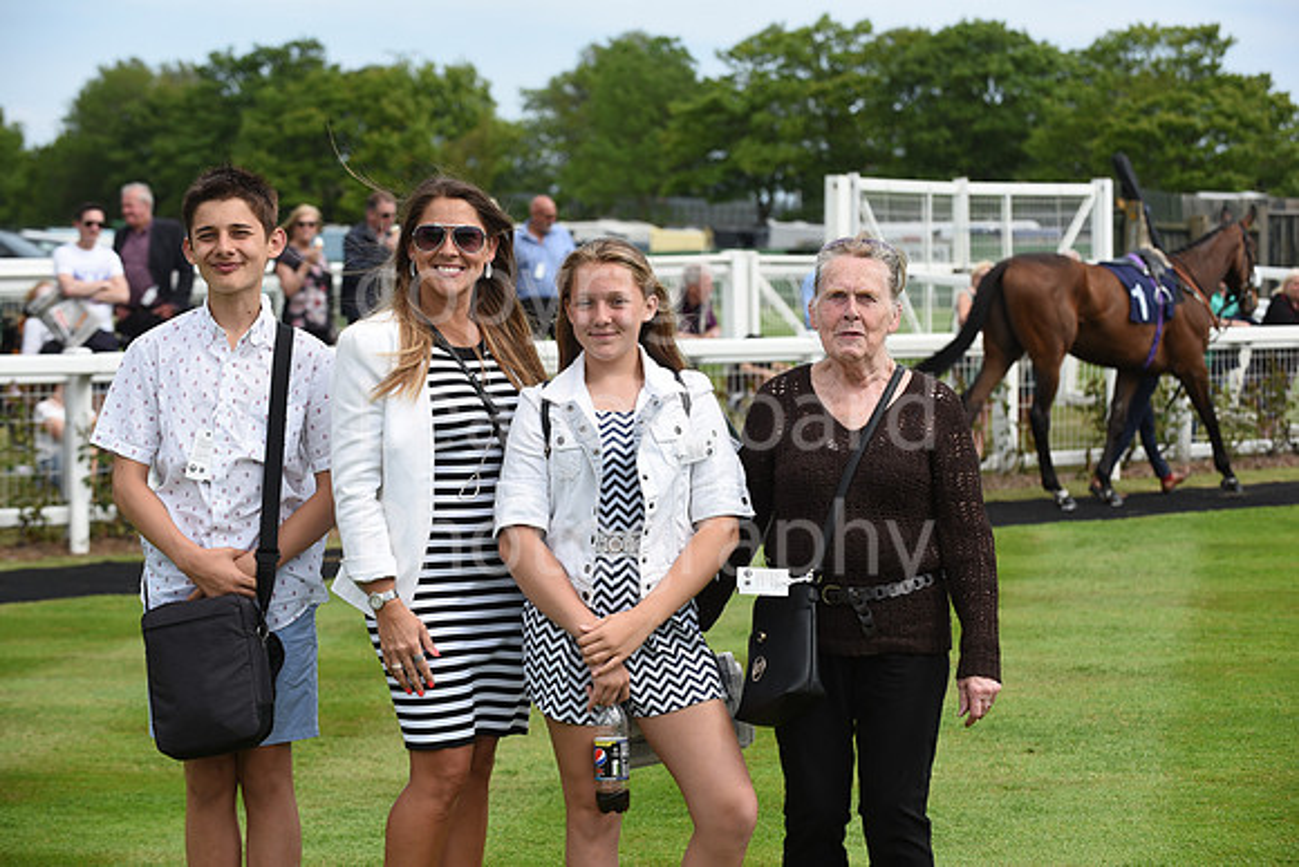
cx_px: 650
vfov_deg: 13.4
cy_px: 434
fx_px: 3681
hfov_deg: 20.0
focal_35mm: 102
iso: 400
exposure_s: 1/1600
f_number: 6.3
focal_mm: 102
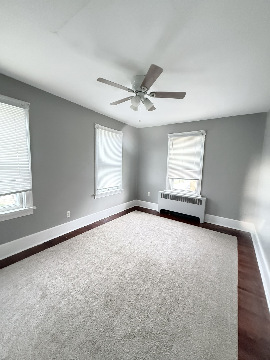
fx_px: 146
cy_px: 180
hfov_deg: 85.7
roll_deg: -2.8
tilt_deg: -5.7
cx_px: 135
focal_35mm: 14
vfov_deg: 102.1
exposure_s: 1/60
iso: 640
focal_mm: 2.22
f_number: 2.2
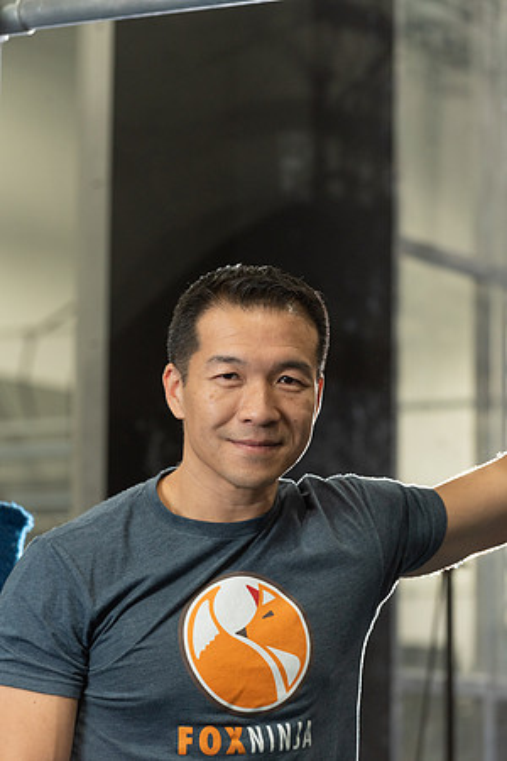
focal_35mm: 150
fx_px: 3169
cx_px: 254
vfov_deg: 13.7
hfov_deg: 9.1
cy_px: 380
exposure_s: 1/50
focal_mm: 150
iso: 500
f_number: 5
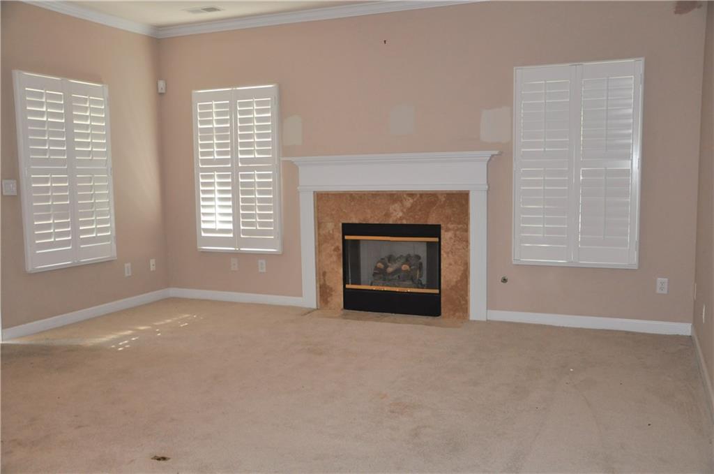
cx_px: 357
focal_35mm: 36
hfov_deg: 53.2
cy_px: 237
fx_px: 713
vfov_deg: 36.7
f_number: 3.8
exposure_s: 1/60
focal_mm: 24
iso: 800
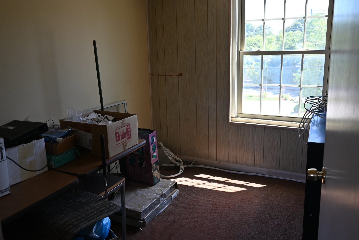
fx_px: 299
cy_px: 120
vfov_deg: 43.6
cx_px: 180
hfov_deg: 61.9
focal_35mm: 30
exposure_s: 1/250
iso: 400
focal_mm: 30
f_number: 4
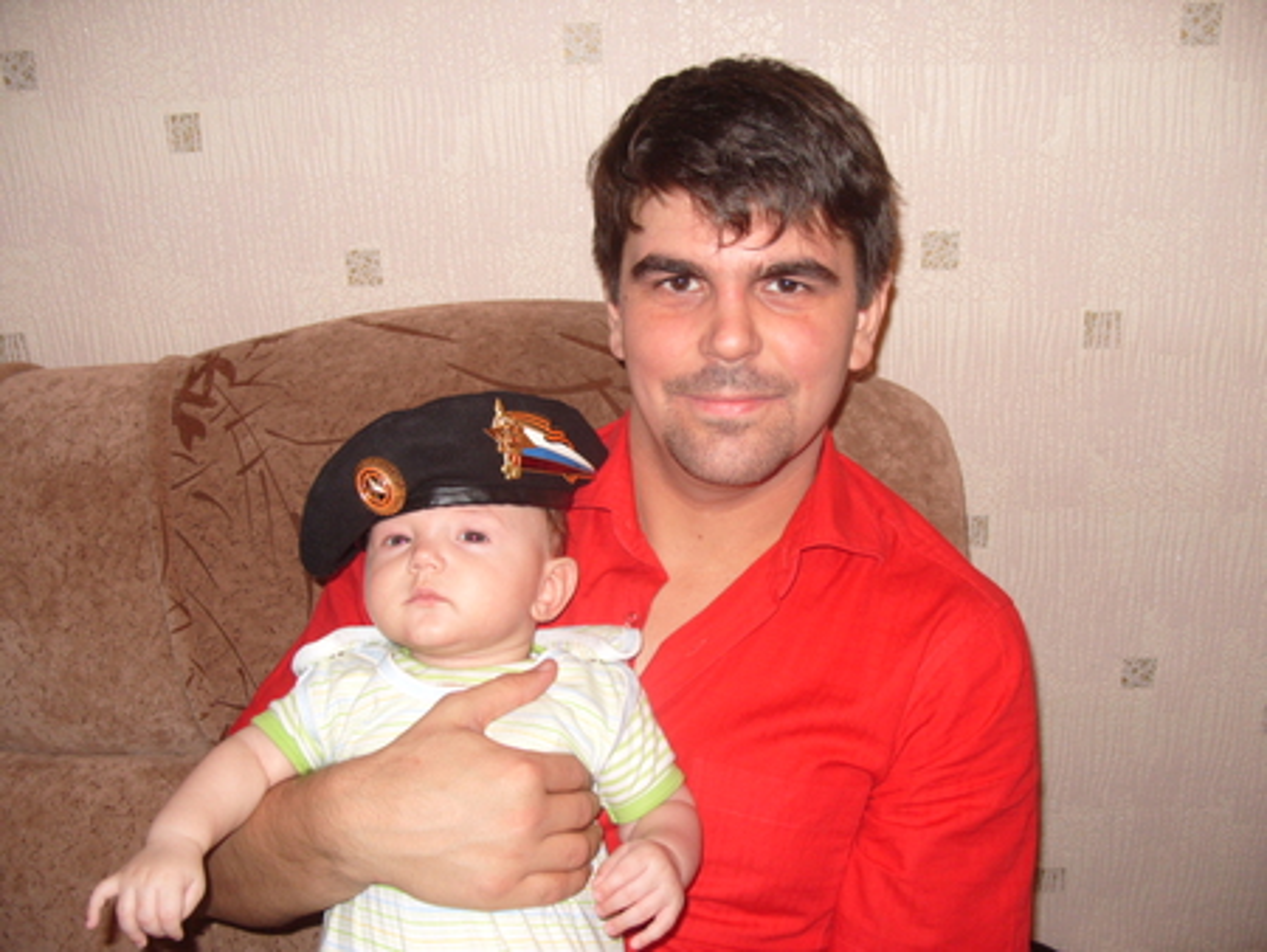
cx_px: 634
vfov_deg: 40.7
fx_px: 1282
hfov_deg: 52.6
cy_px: 476
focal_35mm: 35
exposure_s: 1/45
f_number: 2.8
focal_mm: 7.8
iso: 100
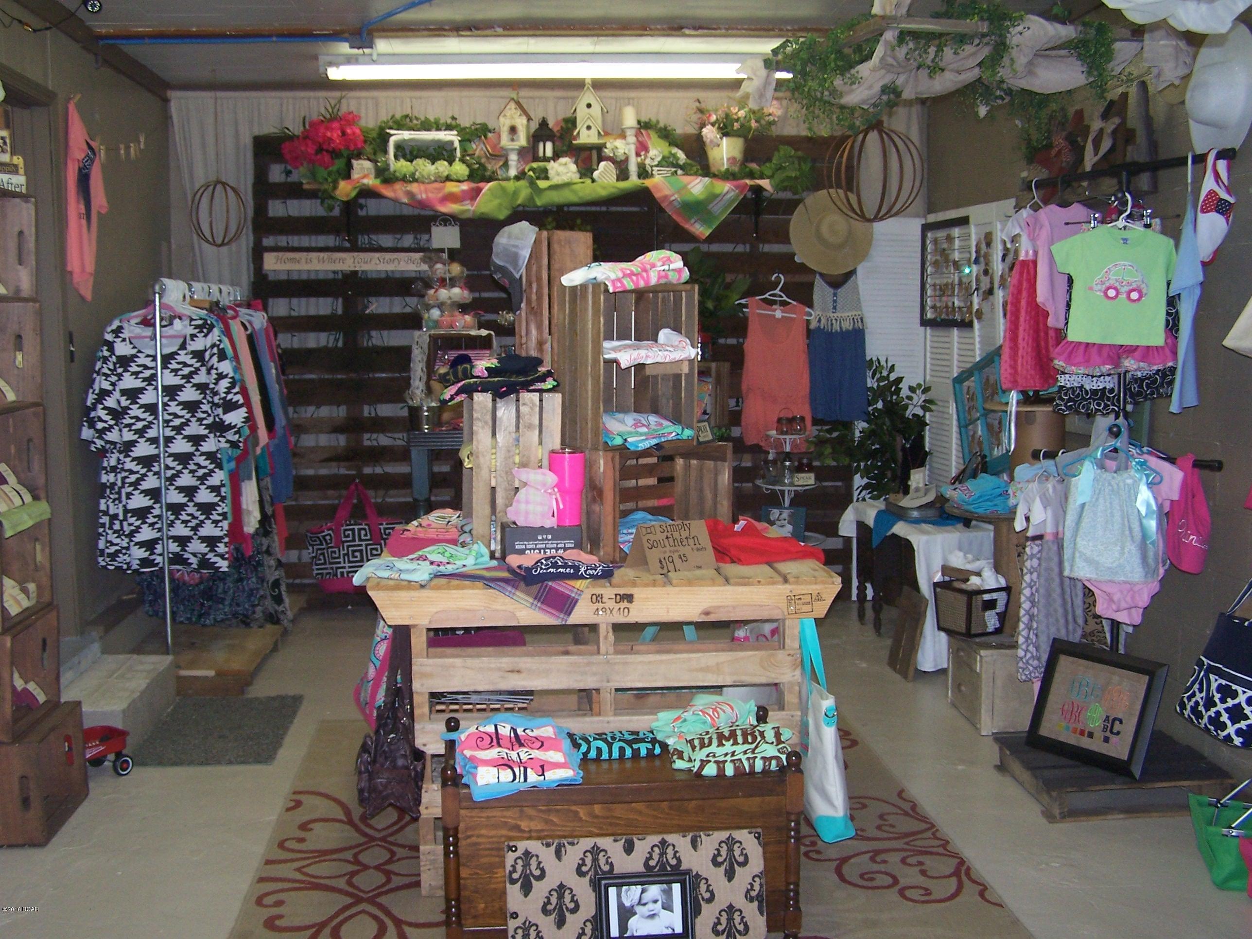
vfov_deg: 37.7
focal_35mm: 38
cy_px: 470
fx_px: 1374
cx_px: 626
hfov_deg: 49.0
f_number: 2.8
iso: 140
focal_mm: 6.3
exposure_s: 1/60
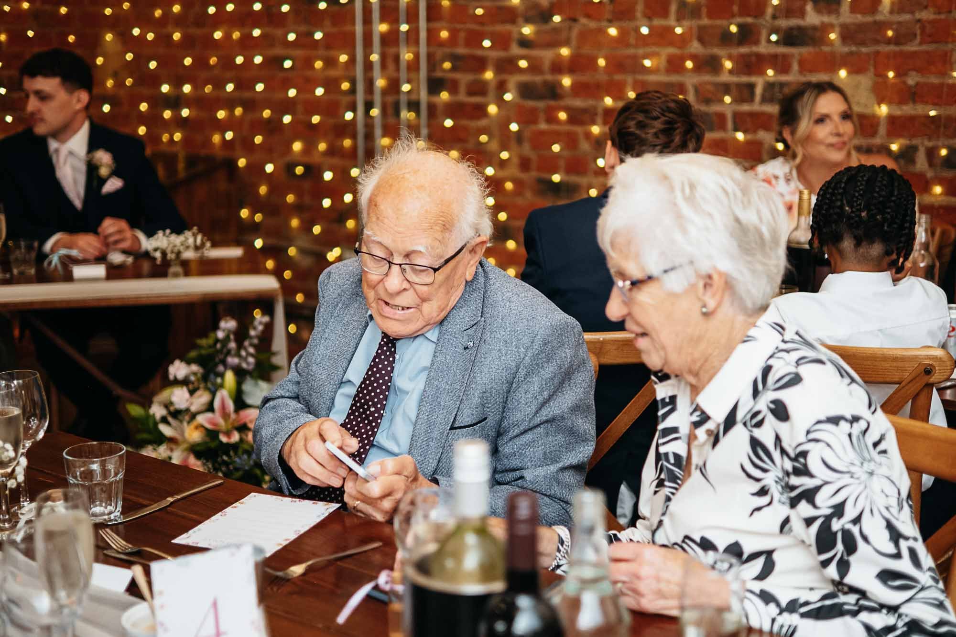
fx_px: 1333
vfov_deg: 26.9
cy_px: 318
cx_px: 478
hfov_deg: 39.5
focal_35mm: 50
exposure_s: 1/125
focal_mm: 33
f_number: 1.4
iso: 800
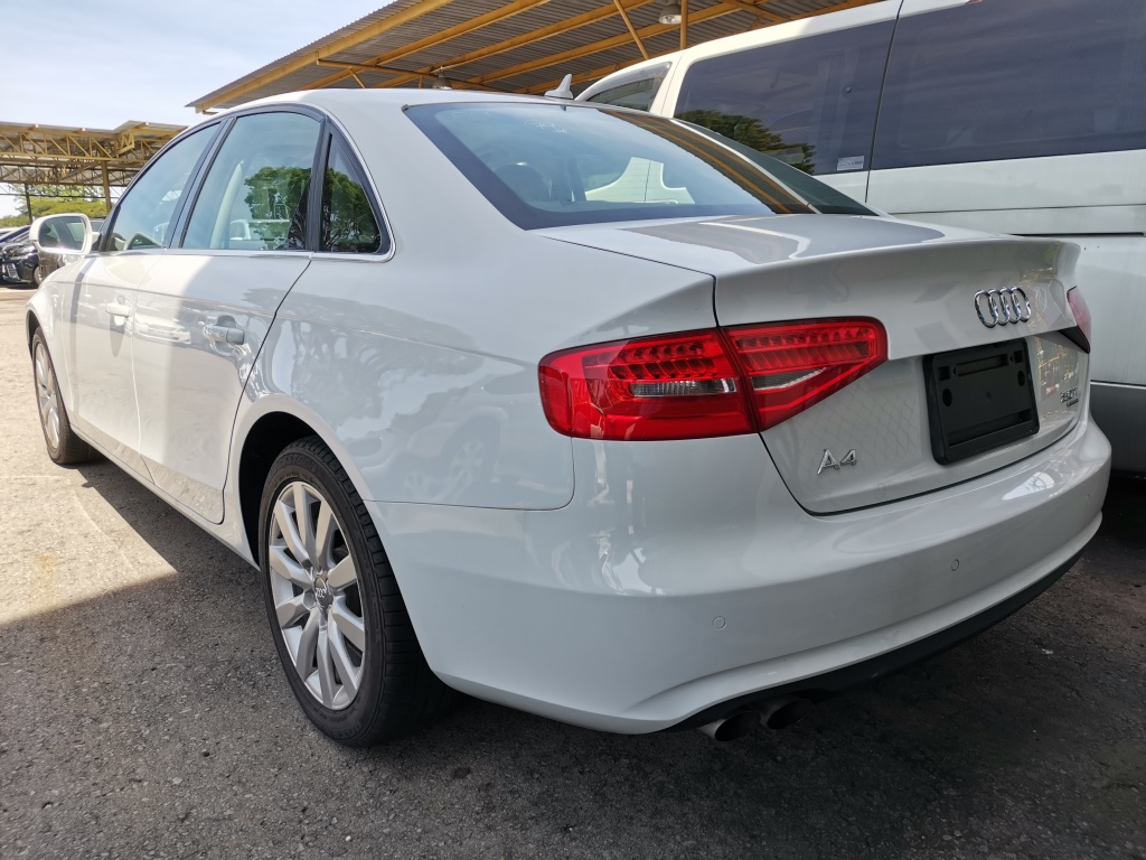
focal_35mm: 26
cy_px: 430
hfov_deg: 67.3
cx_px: 573
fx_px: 861
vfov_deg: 53.1
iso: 50
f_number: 1.8
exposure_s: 1/818
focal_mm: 4.75
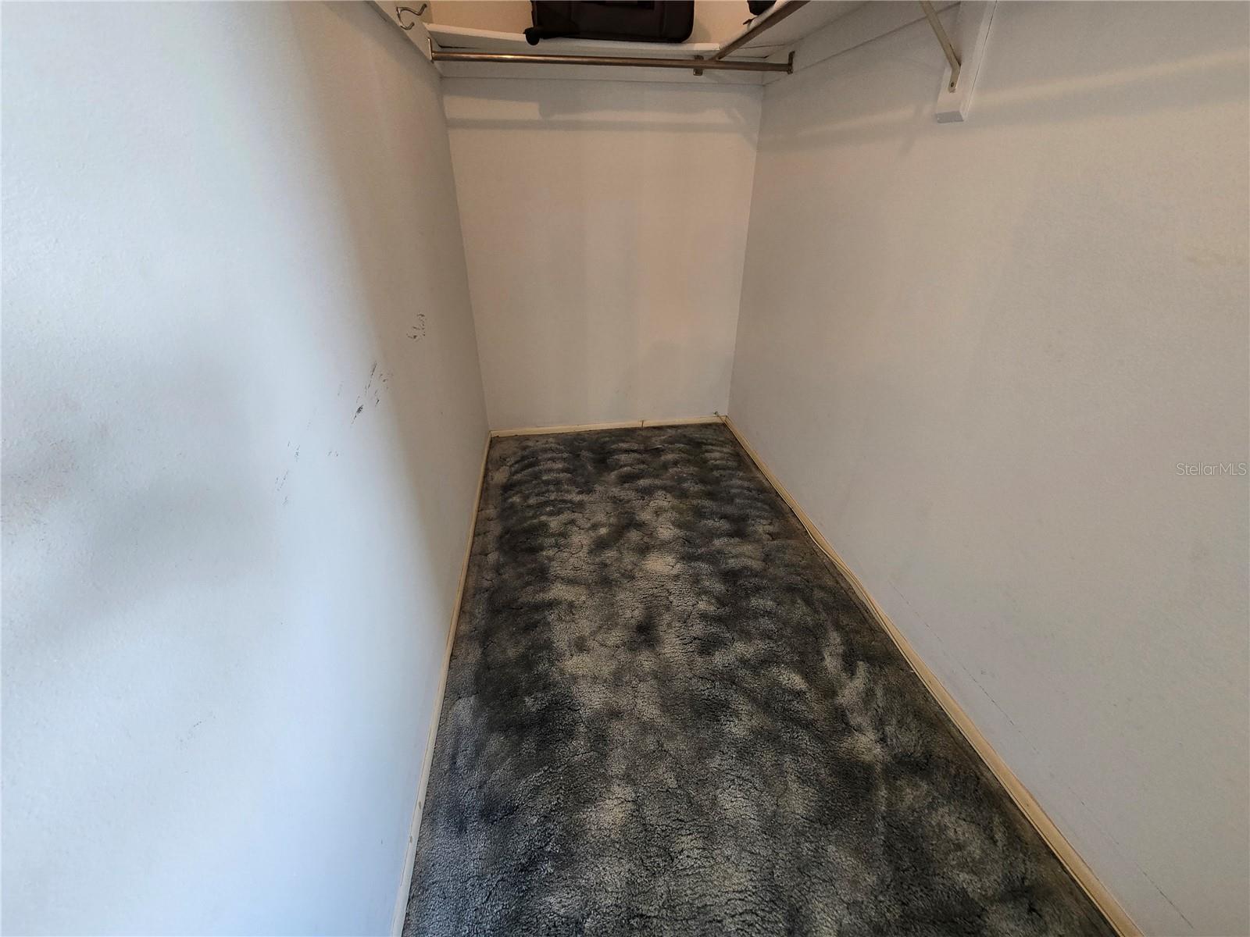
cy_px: 468
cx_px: 625
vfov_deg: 89.9
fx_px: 469
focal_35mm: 13
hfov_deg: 106.2
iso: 160
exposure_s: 1/60
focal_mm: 2.2
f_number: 2.2
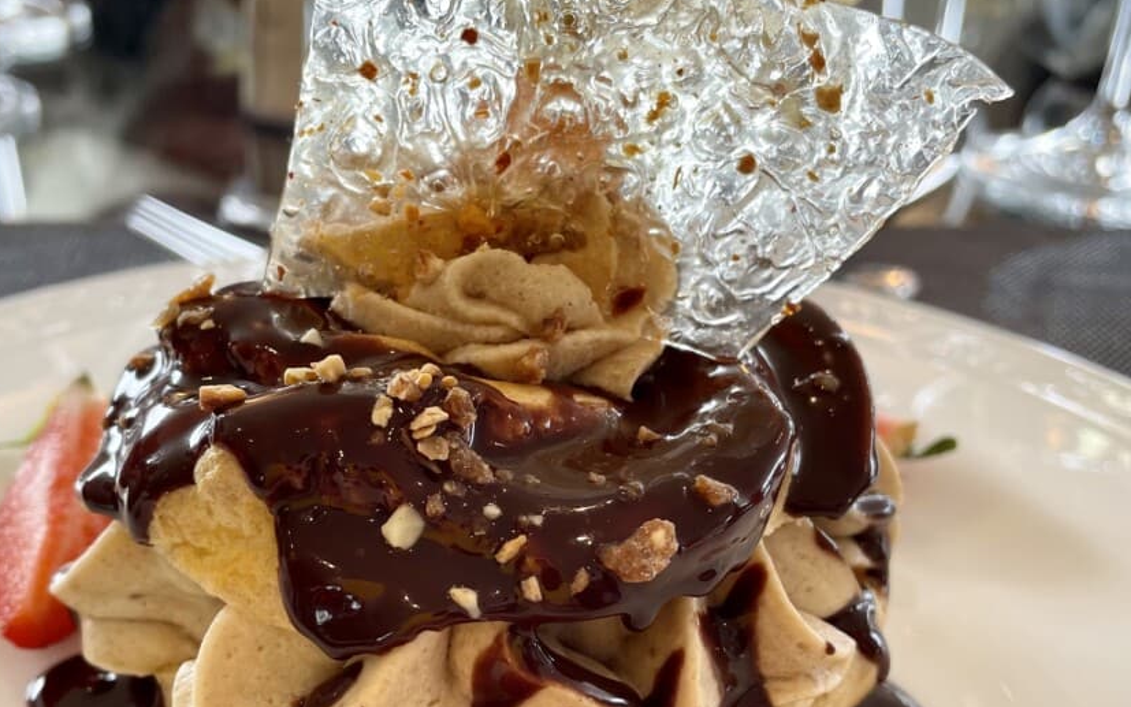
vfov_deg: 31.6
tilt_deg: -31.9
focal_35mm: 40
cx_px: 521
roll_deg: -1.0
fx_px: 1233
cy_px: 505
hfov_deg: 49.2
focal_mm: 4.2
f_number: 1.6
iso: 40
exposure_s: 1/102
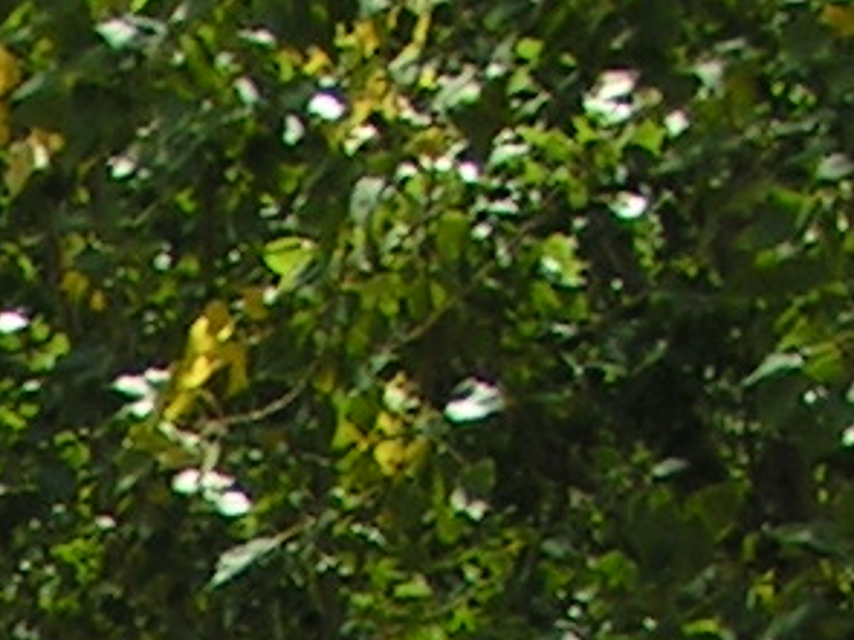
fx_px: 6510
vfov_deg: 5.2
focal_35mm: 264
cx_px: -1184
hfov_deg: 7.1
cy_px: 2073
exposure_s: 1/320
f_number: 5.6
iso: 50
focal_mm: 5.8
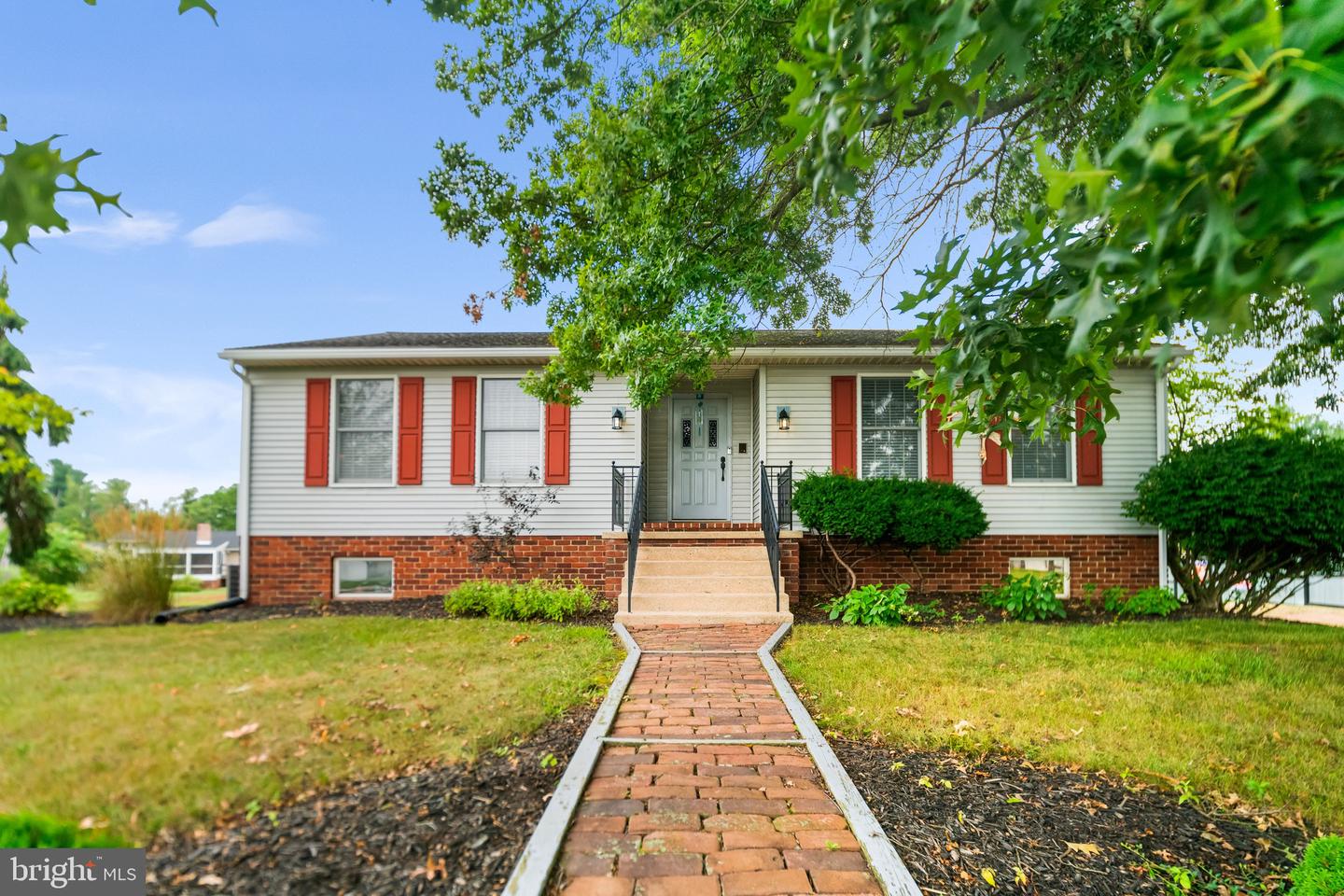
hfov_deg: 96.7
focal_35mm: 16
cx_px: 672
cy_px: 448
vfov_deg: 73.7
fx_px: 597
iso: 250
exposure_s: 1/1000
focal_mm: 16
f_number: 2.8
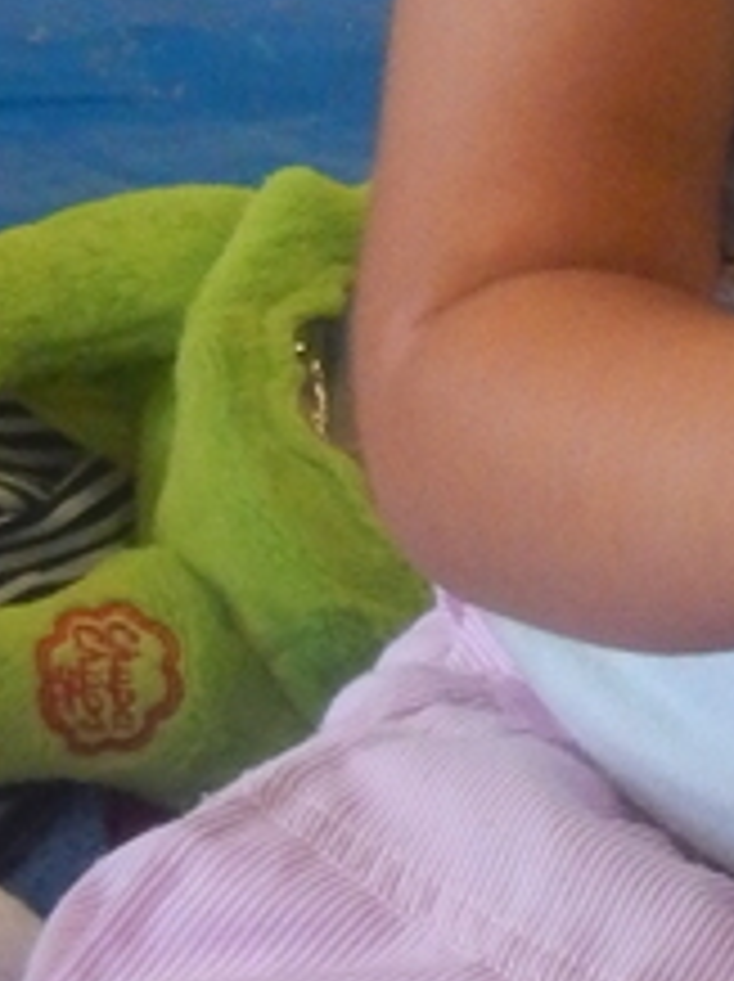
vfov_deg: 8.2
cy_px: -414
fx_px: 6714
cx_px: 1256
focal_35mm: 237
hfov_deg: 6.2
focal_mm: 7.7
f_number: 4
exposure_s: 1/80
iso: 400
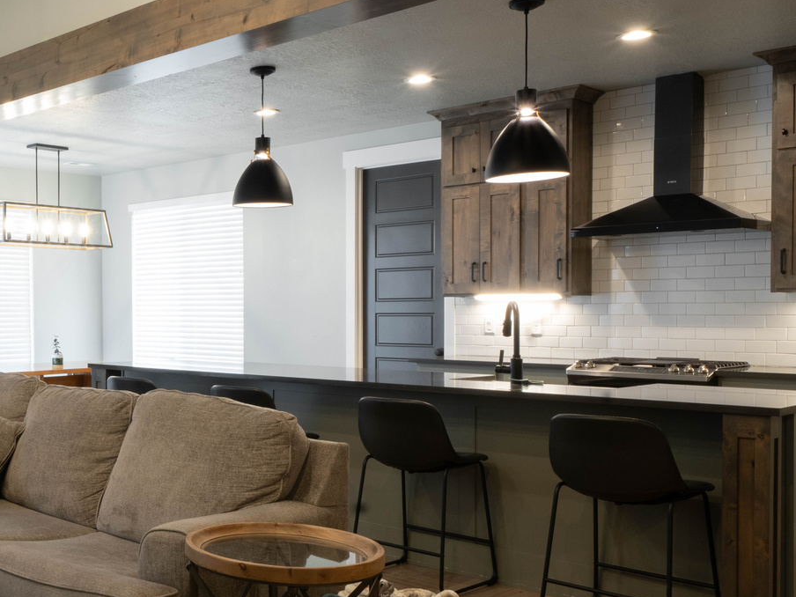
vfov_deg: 36.0
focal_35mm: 40
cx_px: 38
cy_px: 305
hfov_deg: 41.9
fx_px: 920
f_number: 14
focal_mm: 16
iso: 400
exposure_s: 1/1.25
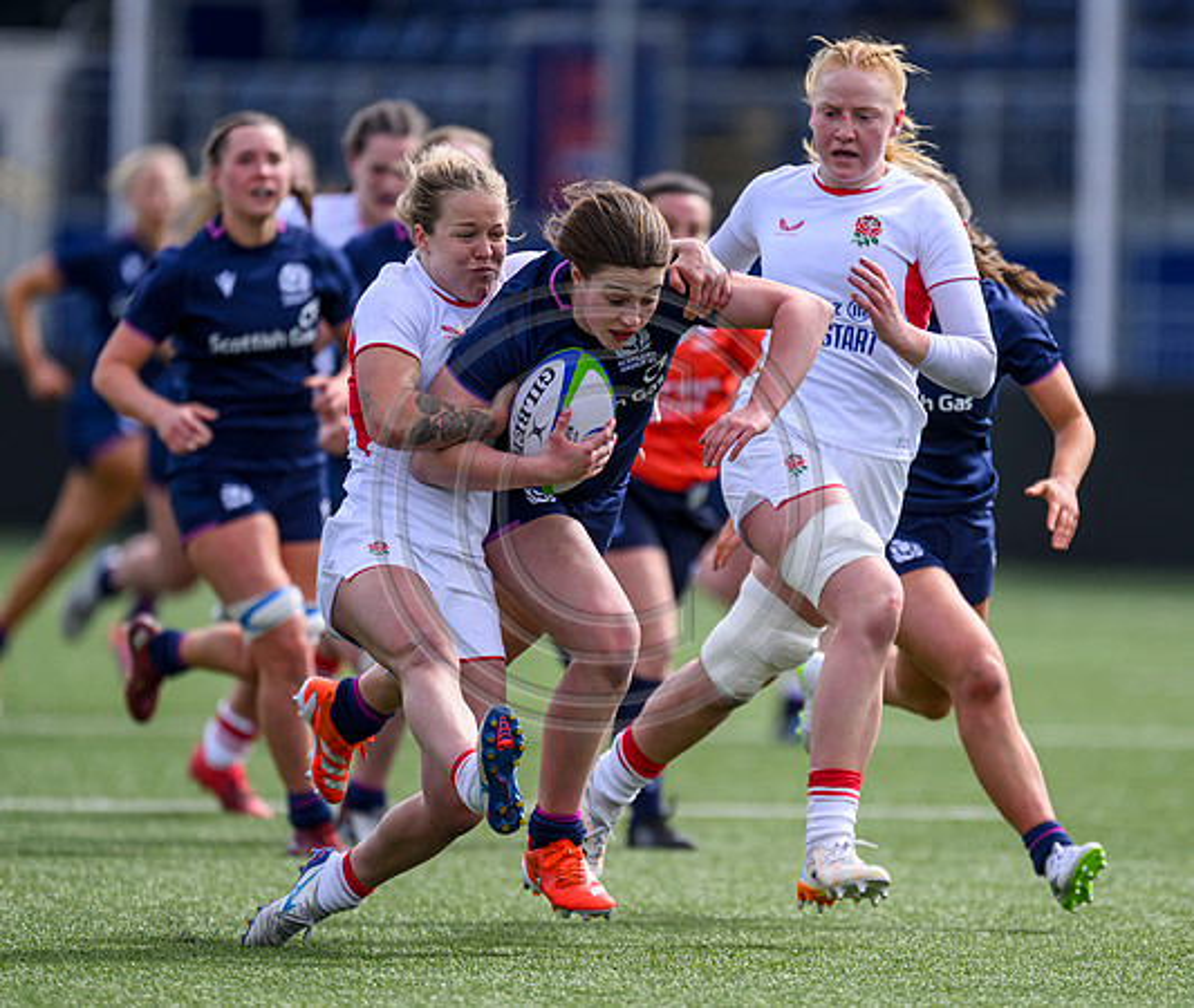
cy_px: 494
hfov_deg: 2.6
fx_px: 25885
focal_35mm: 717
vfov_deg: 2.2
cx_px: 679
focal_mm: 560
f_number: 4
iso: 500
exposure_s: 1/2500
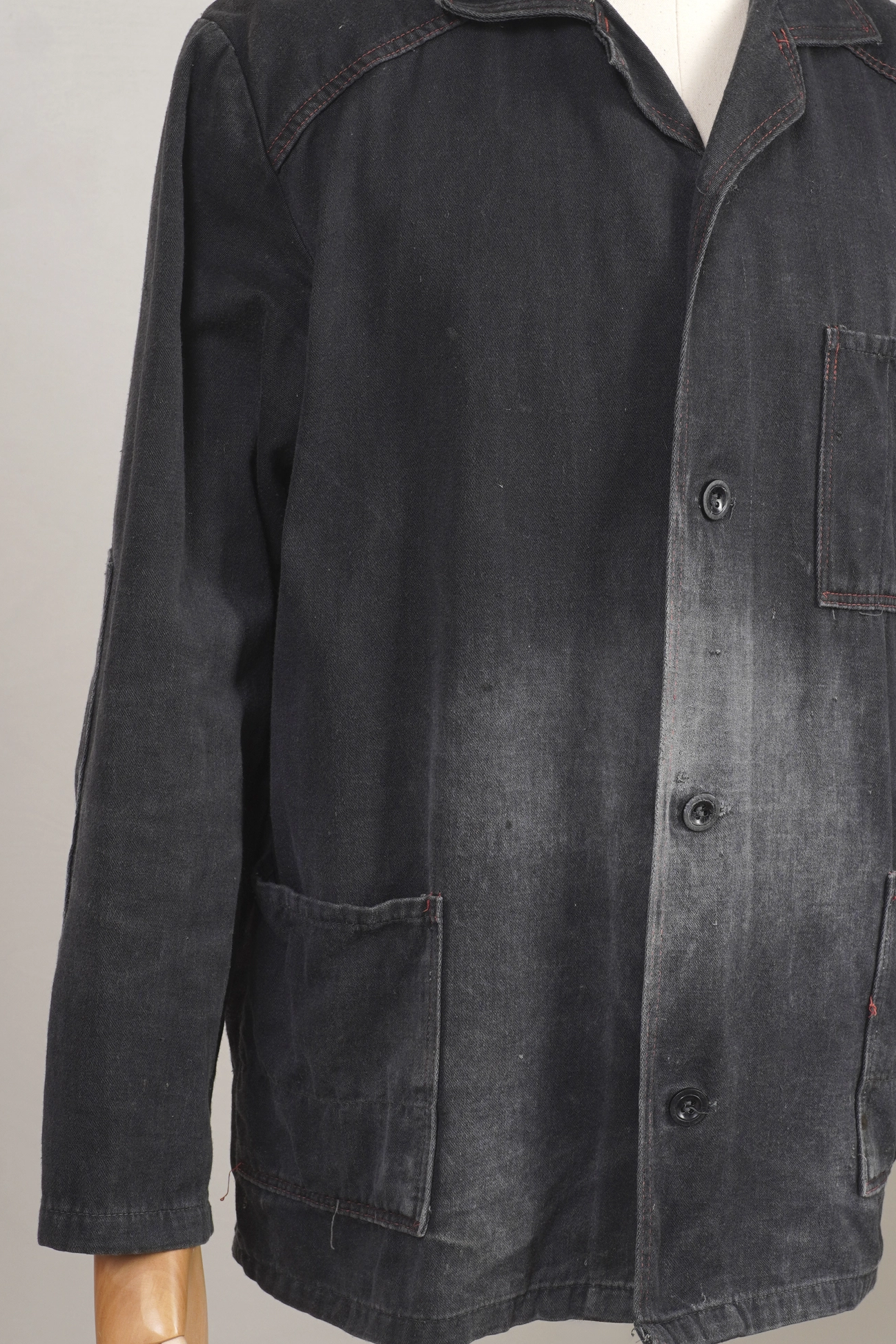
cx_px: 590
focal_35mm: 71
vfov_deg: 28.5
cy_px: 645
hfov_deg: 19.1
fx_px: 2650
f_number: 8
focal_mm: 32
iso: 200
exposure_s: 1/8
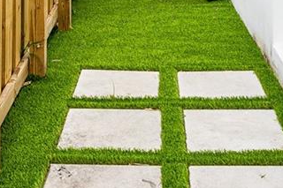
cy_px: -156
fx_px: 629
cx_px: 157
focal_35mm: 80
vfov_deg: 14.8
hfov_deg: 25.4
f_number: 9
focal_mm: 16
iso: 100
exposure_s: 1/100
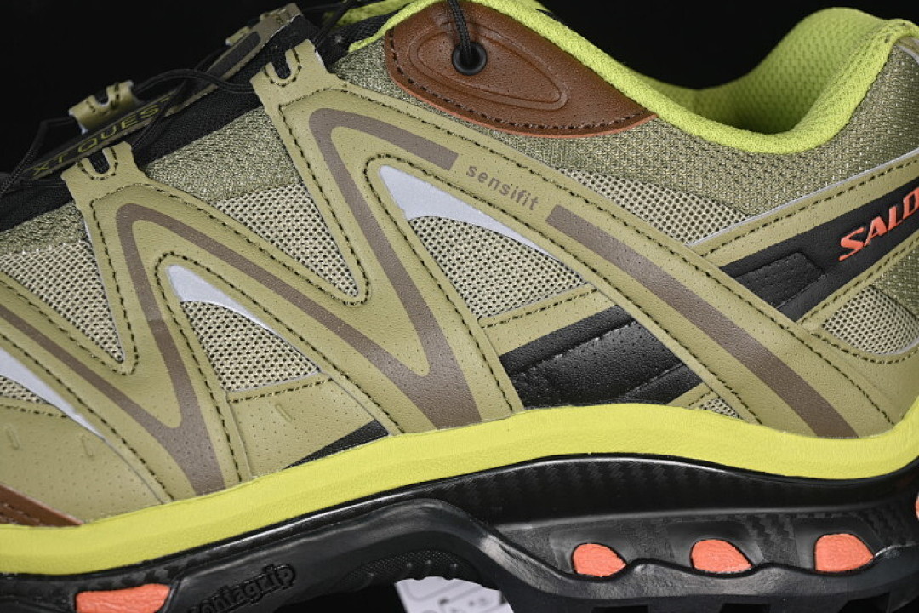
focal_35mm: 75
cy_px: 306
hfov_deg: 27.0
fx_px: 1914
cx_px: 460
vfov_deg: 18.2
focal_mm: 50
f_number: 6.3
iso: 160
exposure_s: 1/60
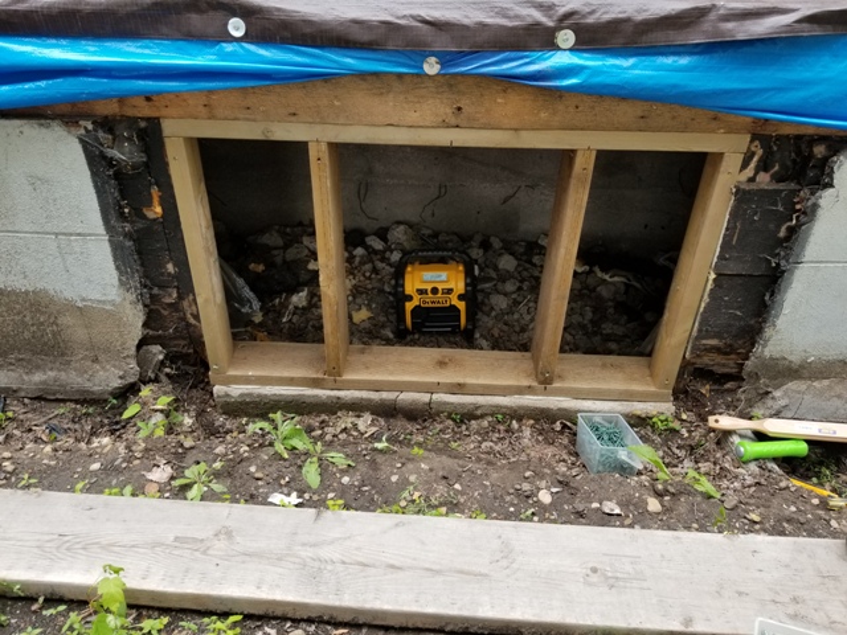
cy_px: 318
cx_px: 424
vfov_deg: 53.1
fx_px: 636
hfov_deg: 67.3
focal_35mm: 26
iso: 50
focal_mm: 4.25
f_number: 1.7
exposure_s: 1/138
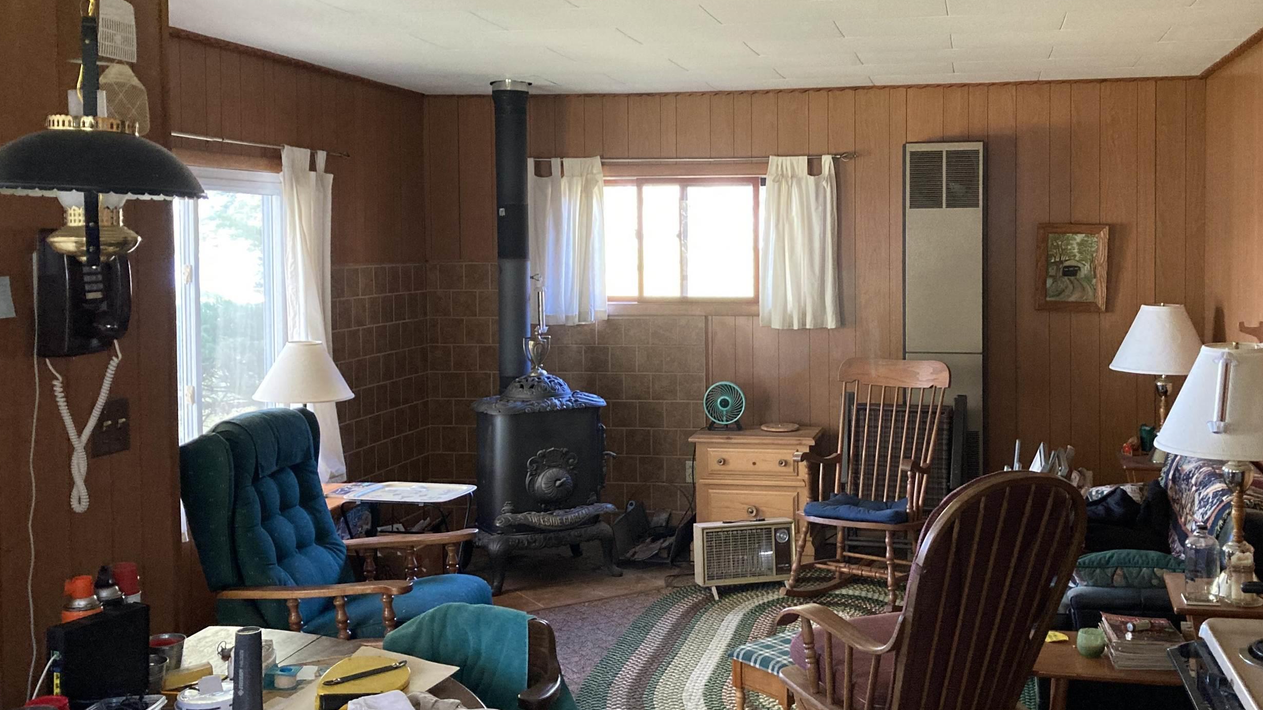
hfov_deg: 52.5
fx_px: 1273
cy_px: 287
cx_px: 746
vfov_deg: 31.1
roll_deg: +0.8
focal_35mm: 38
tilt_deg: -0.6
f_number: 1.8
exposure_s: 1/40
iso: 400
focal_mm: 3.99
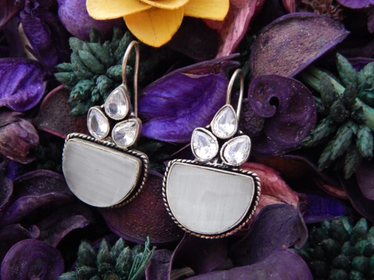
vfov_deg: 30.3
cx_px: 187
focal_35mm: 48
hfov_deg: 39.7
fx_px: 519
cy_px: 140
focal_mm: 8.6
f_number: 3.7
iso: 560
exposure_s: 1/8
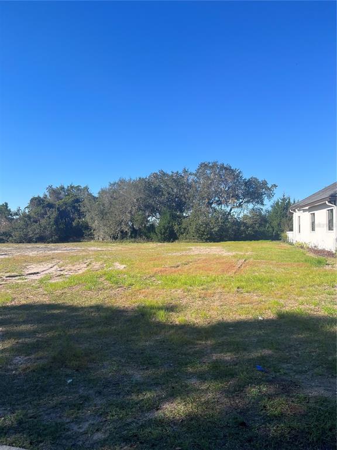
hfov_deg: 53.1
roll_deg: -0.6
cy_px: 225
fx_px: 337
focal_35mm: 26
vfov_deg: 67.3
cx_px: 168
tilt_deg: +0.1
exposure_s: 1/2410
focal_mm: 5.1
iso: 50
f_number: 1.6
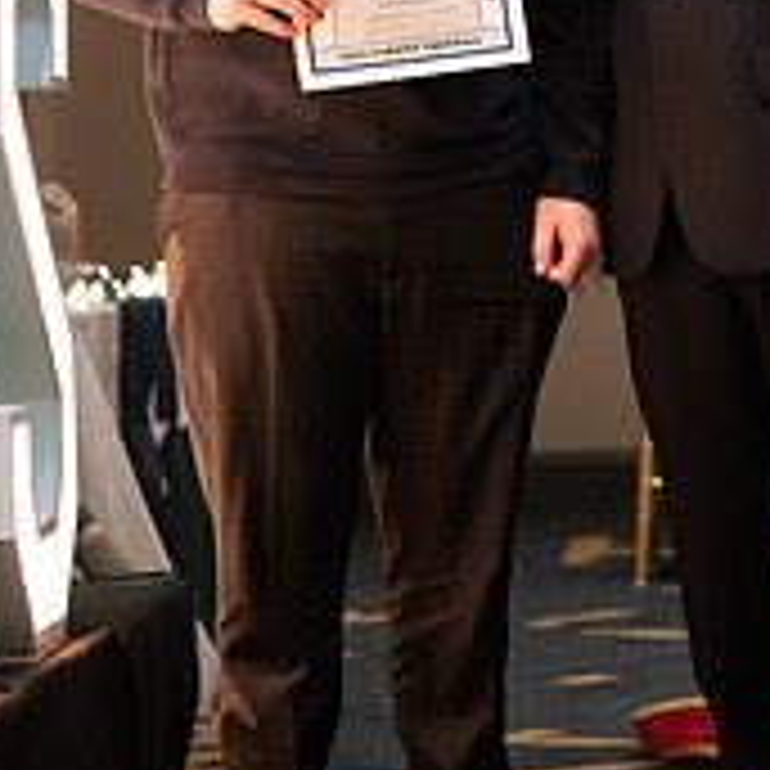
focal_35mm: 157
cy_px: 14
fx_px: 3951
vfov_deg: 11.0
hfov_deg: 11.1
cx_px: 500
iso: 12800
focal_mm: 70
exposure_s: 1/320
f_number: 2.8
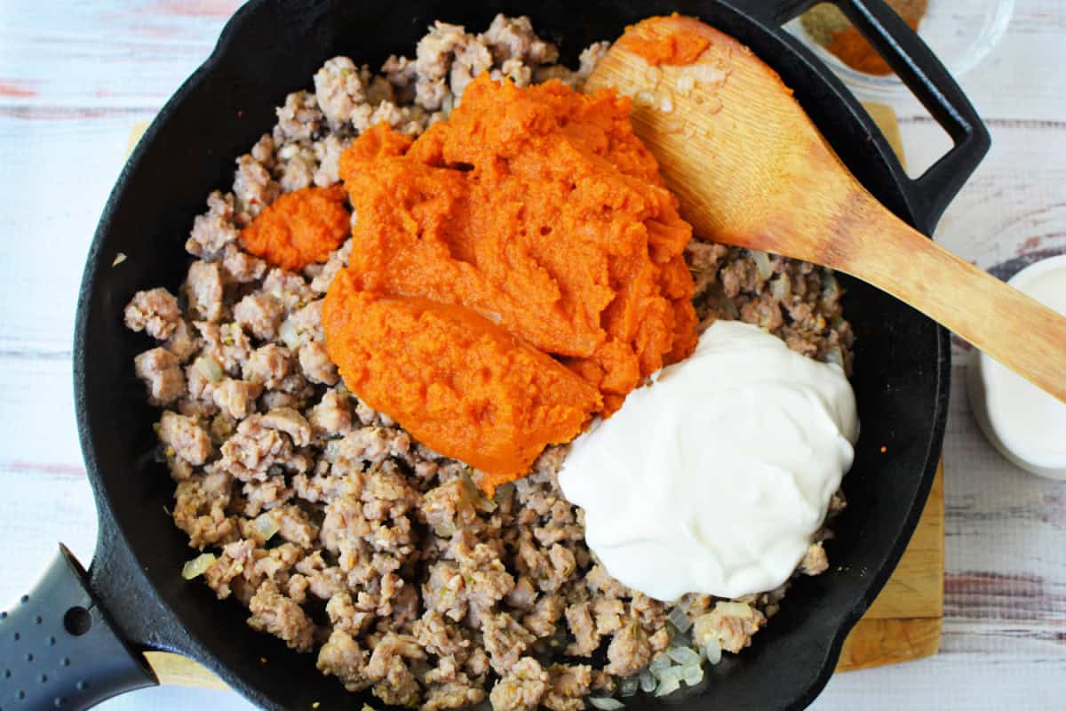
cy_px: 356
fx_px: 1554
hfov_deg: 37.9
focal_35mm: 52
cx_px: 533
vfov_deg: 25.8
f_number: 4
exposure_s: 1/60
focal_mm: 35
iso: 560
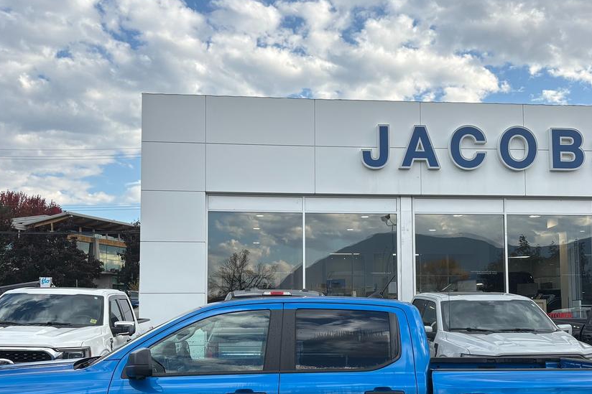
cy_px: 260
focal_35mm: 42
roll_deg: +0.2
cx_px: 315
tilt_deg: +5.1
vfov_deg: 31.7
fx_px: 690
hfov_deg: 46.4
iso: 50
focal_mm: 5.96
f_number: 1.6
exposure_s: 1/1953
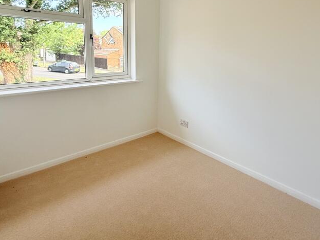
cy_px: 75
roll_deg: -1.3
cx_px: 196
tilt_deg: -6.5
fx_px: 213
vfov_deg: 57.2
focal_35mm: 23
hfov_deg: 72.9
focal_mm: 2.22
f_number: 2.2
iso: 64
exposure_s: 1/118
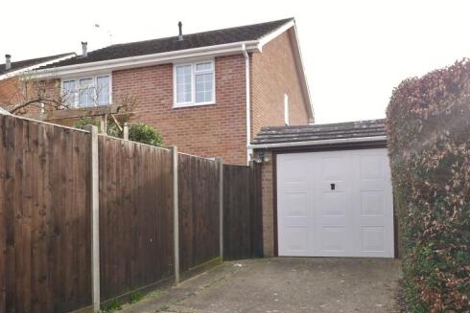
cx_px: 244
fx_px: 418
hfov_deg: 58.7
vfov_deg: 40.7
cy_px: 204
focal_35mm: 32
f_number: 4.5
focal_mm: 10.9
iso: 200
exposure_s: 1/125
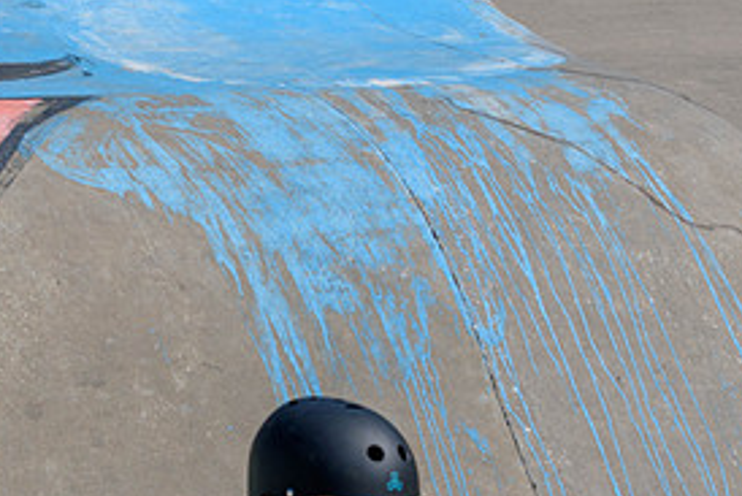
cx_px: 203
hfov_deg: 7.0
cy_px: 449
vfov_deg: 4.7
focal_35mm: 292
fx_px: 6021
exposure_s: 1/1000
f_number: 8
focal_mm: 92
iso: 200
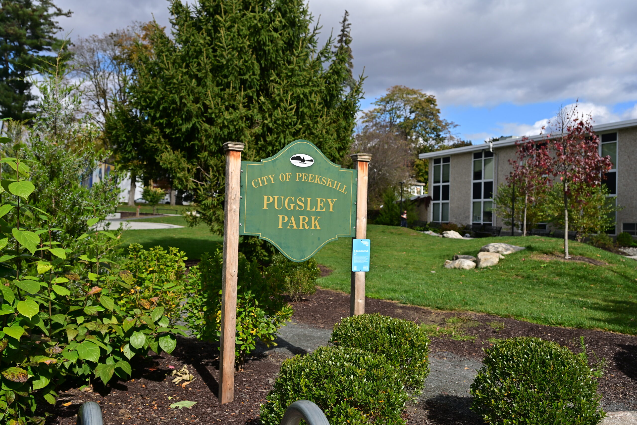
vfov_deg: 41.8
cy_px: 212
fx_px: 558
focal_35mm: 32
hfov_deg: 59.5
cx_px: 318
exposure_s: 1/2500
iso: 250
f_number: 5
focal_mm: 31.5
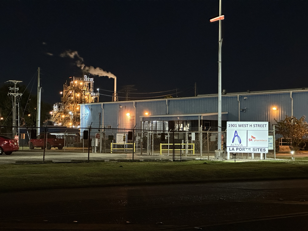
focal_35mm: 77
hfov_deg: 25.3
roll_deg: -0.2
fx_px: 685
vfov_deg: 19.1
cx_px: 154
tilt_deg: +2.4
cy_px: 116
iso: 2000
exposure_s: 1/17
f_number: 2.8
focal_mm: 9
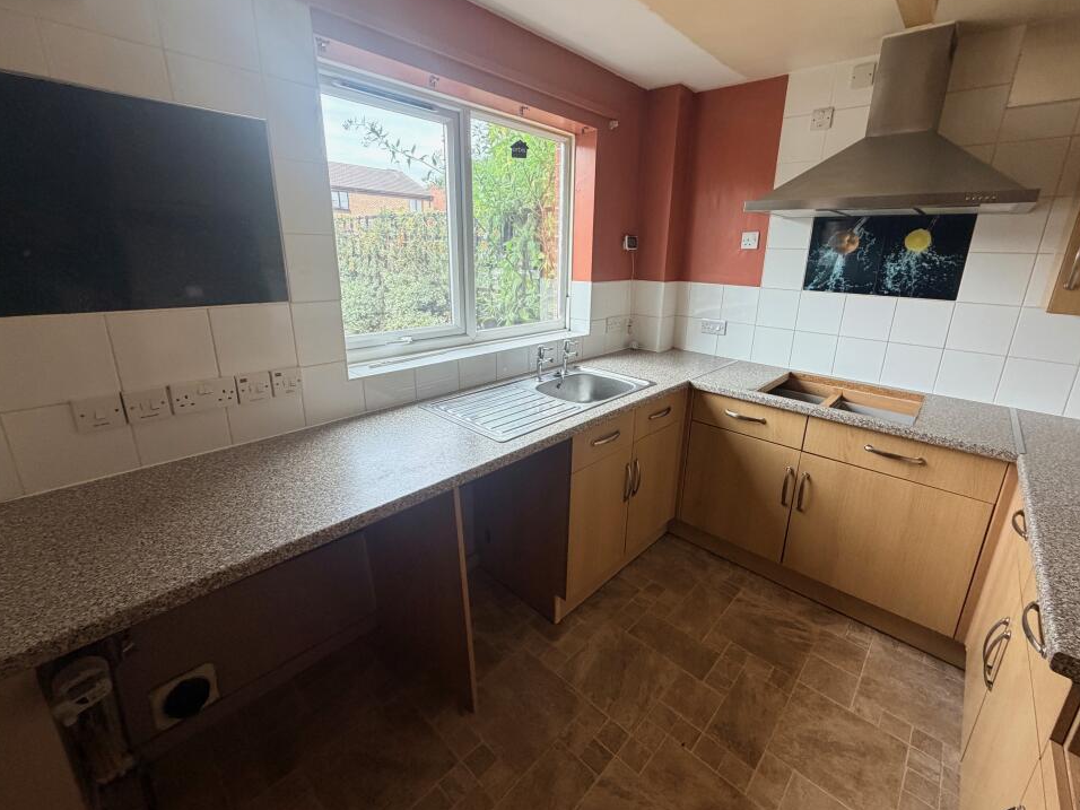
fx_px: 468
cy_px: 381
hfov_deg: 98.1
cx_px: 566
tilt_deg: -15.7
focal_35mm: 15
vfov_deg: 81.7
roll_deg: -1.4
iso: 320
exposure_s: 1/121
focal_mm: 2.22
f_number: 2.2
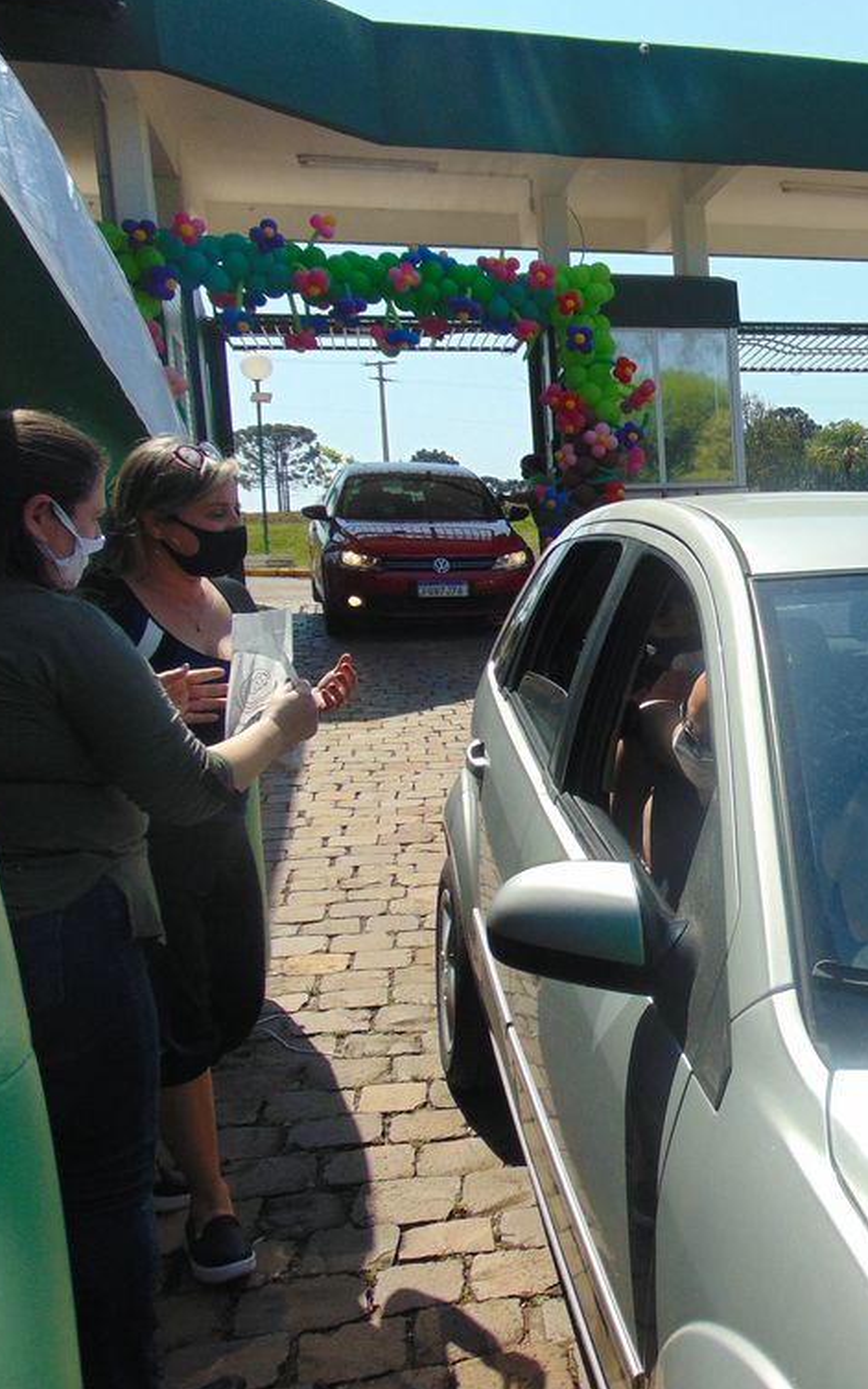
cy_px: 683
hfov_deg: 31.8
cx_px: 920
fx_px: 1363
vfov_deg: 54.0
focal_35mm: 36
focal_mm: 4.5
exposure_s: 1/250
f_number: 7.7
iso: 80
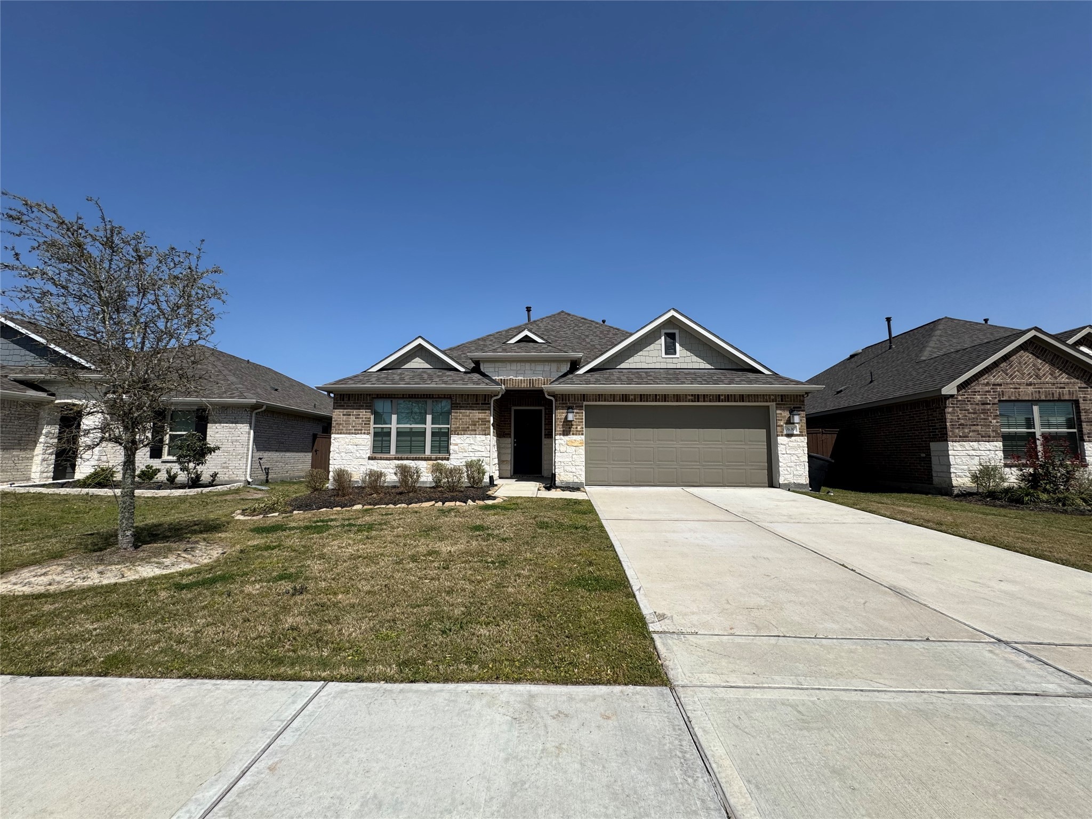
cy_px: 410
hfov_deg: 102.1
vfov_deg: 85.7
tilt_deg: +5.2
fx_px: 442
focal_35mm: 14
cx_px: 546
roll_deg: -0.1
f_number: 2.2
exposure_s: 1/3546
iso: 50
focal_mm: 2.22
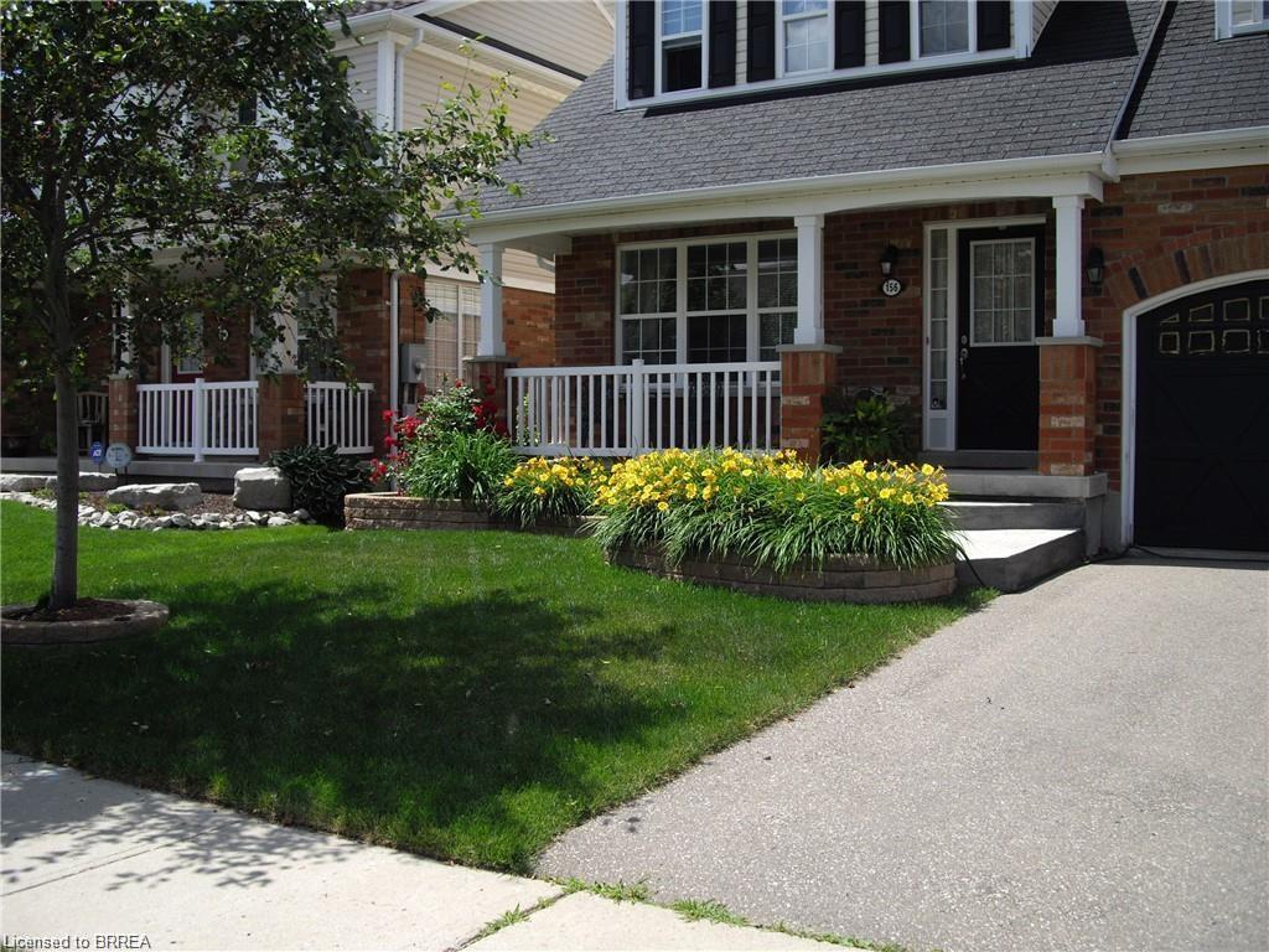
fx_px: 1393
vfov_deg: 37.7
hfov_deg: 49.0
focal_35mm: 38
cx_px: 634
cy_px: 476
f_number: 8
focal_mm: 7.9
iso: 64
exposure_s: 1/125
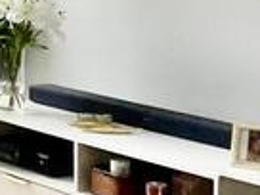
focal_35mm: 182
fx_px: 1367
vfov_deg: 8.1
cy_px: -44
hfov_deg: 9.6
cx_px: -372
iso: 100
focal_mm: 3
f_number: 1.8
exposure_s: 1/60
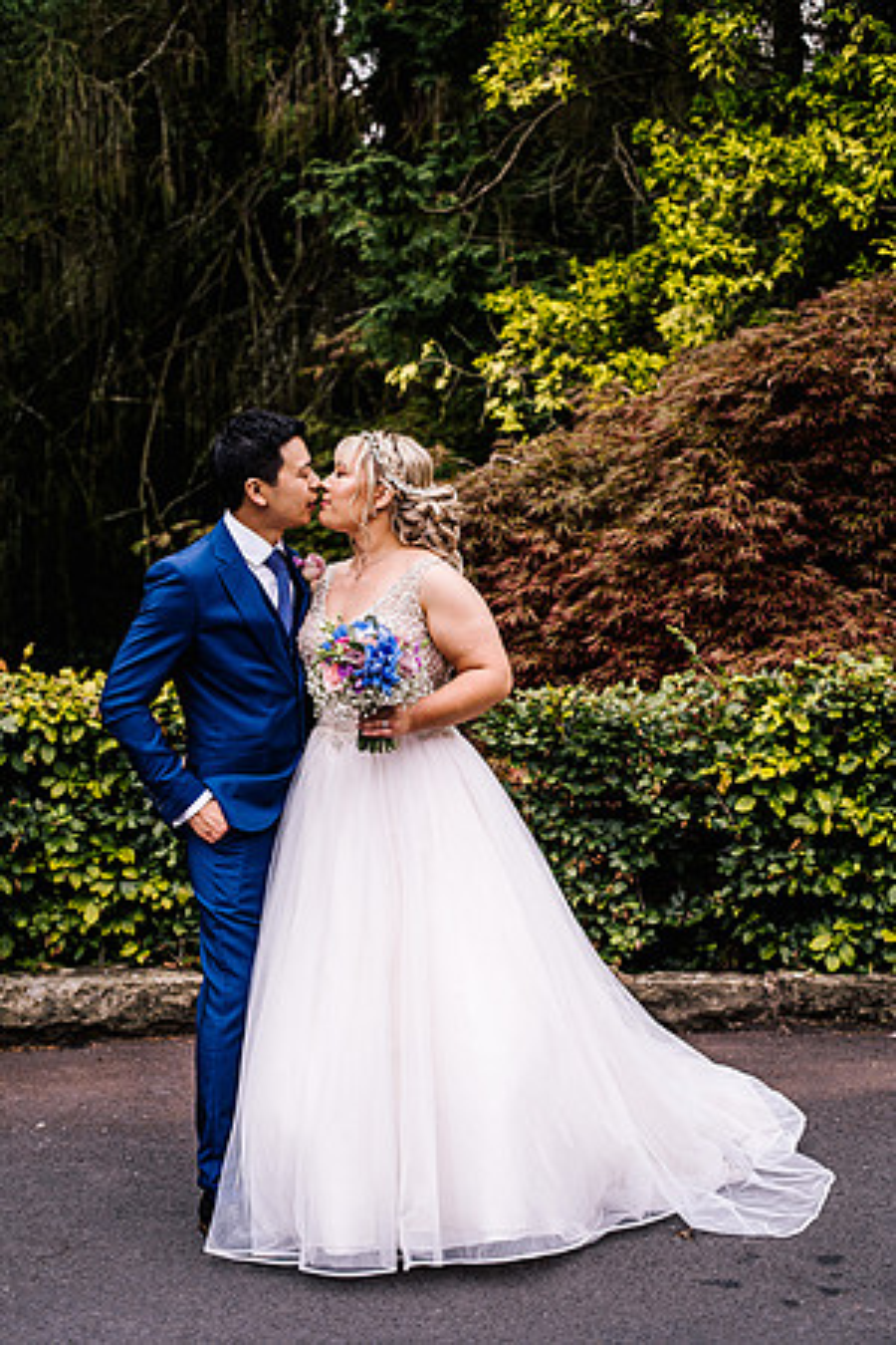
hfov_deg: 27.0
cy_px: 672
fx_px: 1867
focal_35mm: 50
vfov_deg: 39.6
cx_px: 448
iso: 200
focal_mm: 50
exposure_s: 1/500
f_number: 4
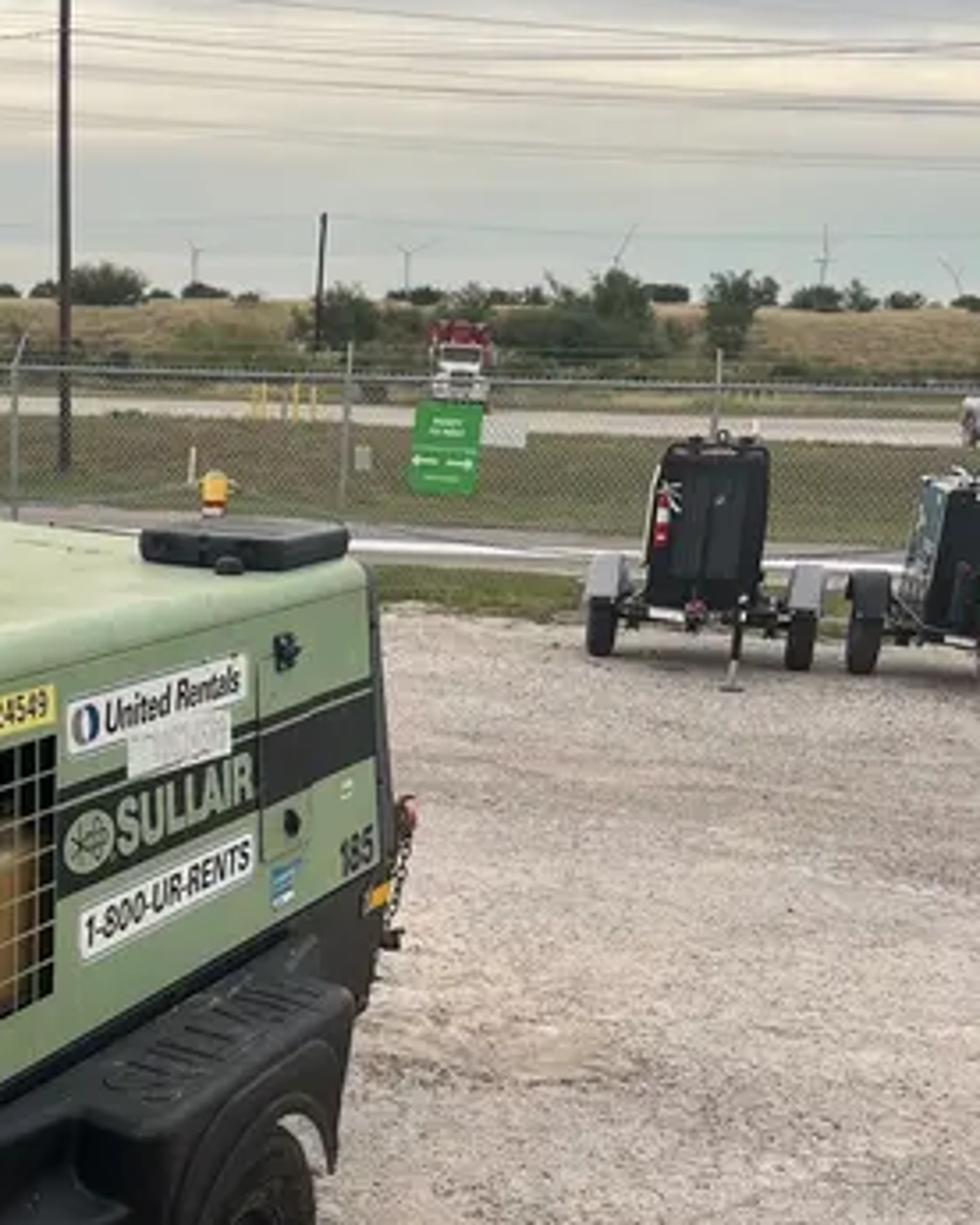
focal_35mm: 54
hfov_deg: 27.1
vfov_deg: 34.0
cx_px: 96
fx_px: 1958
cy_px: 929
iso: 50
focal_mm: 5.1
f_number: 1.6
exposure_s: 1/487
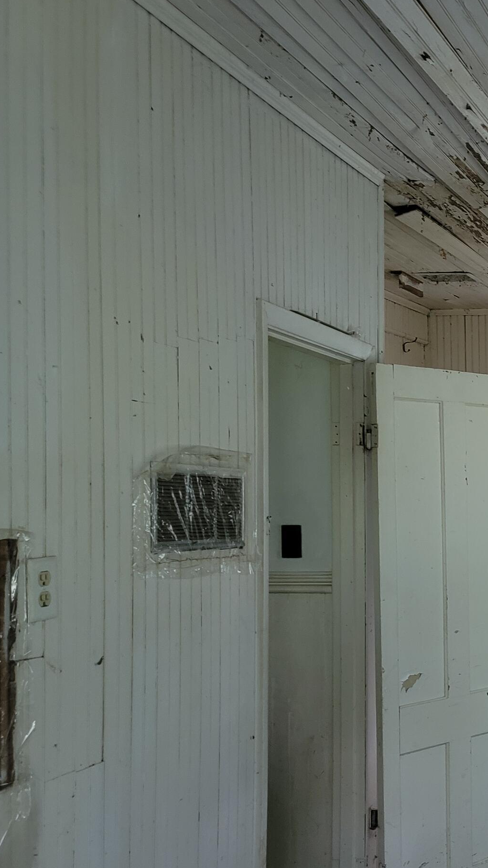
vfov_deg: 45.2
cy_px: 518
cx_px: 697
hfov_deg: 22.5
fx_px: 1036
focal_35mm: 45
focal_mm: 7
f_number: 1.8
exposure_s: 1/40
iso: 320
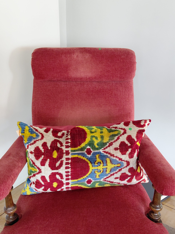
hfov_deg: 54.9
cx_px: 88
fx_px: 169
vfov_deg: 69.4
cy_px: 117
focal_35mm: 25
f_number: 1.8
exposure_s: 1/60
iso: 320
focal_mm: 4.69
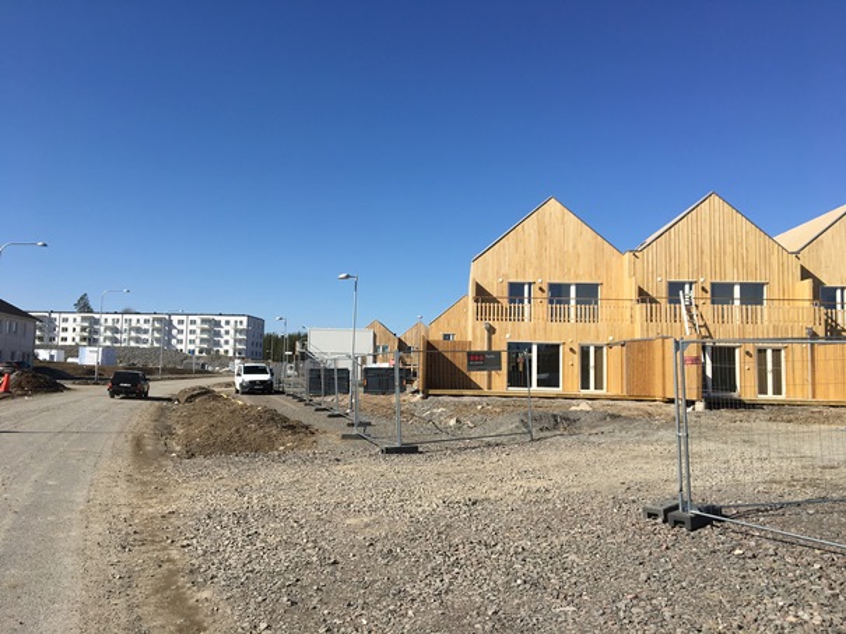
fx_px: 709
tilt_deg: +3.7
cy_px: 317
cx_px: 423
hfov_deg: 61.6
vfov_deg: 48.2
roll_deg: -1.5
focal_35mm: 29
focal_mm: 4.15
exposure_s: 1/1923
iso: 25
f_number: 2.2
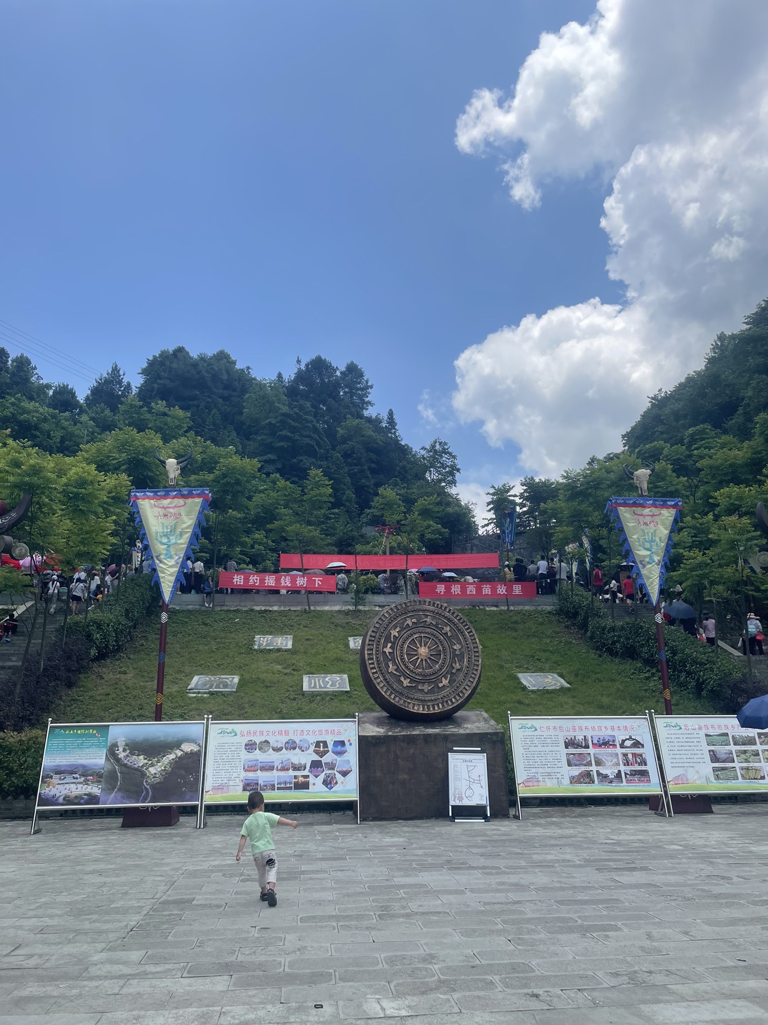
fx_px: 769
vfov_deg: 67.3
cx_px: 384
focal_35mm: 26
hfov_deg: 53.1
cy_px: 512
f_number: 1.6
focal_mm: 4.2
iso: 32
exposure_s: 1/4132
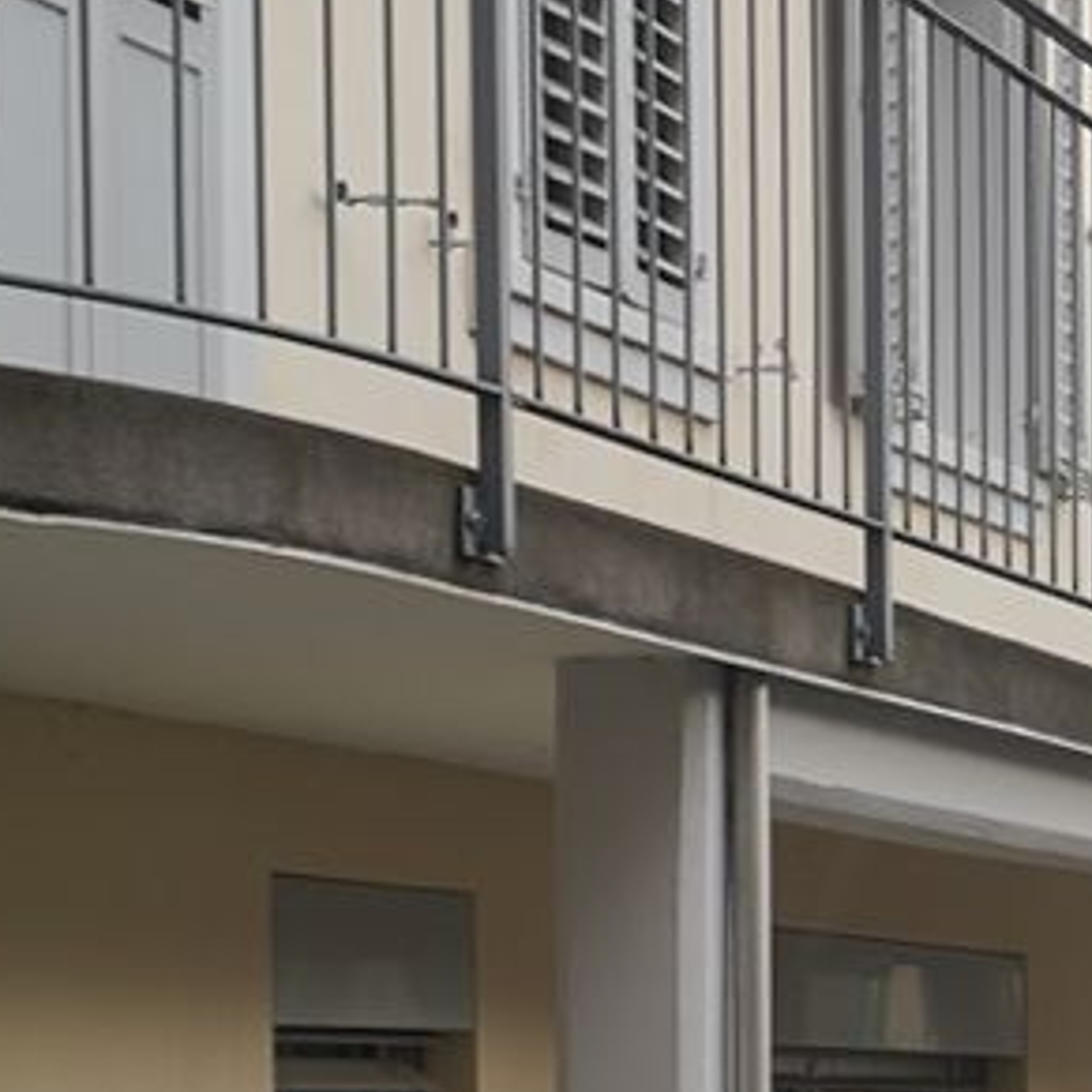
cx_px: 2619
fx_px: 4997
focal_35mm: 140
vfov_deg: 12.3
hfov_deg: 10.7
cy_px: 1190
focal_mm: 24
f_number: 7.1
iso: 100
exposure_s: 1/100
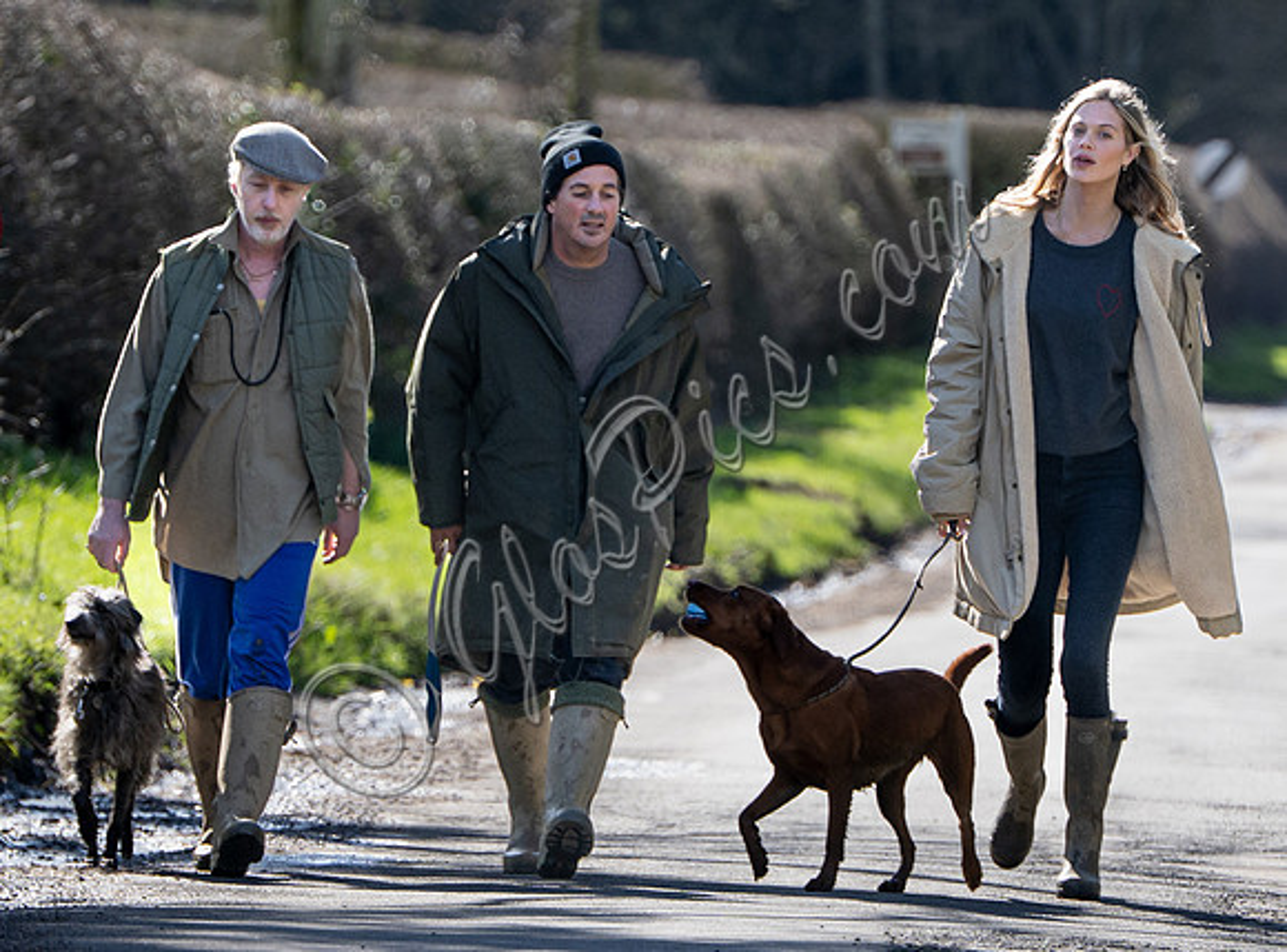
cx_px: 571
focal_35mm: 603
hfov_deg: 3.3
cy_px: 401
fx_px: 22294
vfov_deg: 2.4
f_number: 4.5
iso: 400
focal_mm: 200
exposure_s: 1/1000
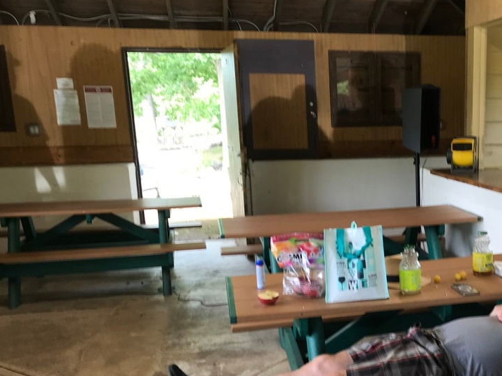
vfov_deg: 30.4
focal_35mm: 47
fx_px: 681
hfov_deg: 38.6
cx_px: 414
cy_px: 281
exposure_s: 1/64
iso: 25
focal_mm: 3.99
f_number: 1.8
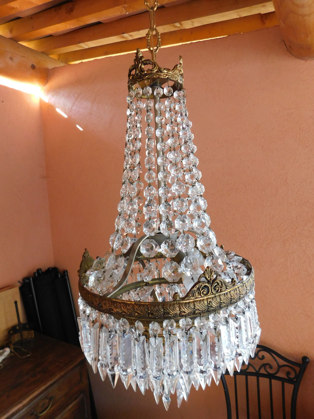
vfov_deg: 73.9
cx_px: 157
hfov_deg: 58.9
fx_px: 278
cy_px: 210
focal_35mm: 23
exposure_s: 1/30
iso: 280
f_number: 3
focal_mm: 4
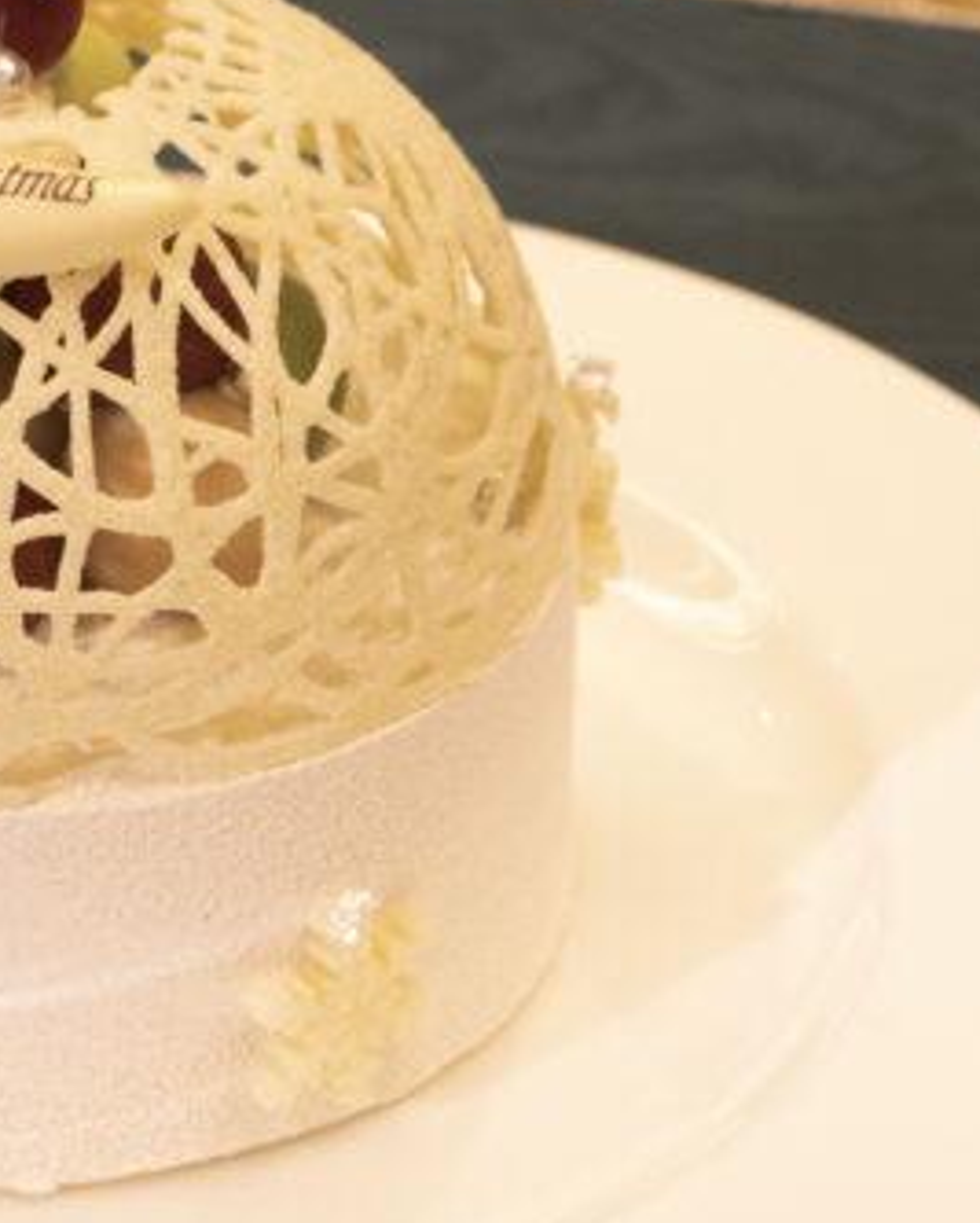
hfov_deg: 10.2
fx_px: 5431
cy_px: 362
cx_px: 33
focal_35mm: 150
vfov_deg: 12.8
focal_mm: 25
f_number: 4
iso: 800
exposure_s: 1/100
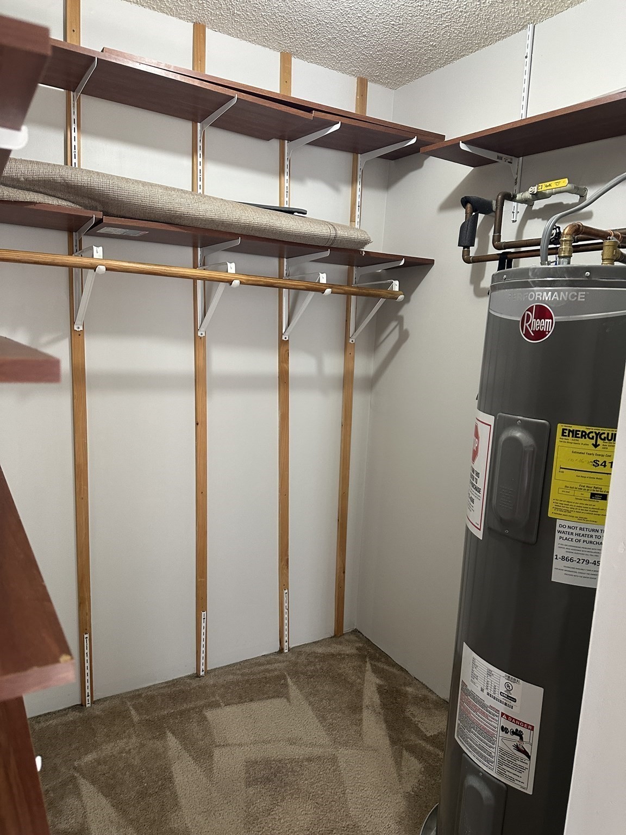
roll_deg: -3.5
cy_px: 418
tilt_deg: -7.8
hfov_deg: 56.8
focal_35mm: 24
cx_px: 313
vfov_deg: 71.6
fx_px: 579
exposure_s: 1/60
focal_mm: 6.86
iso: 250
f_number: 1.78
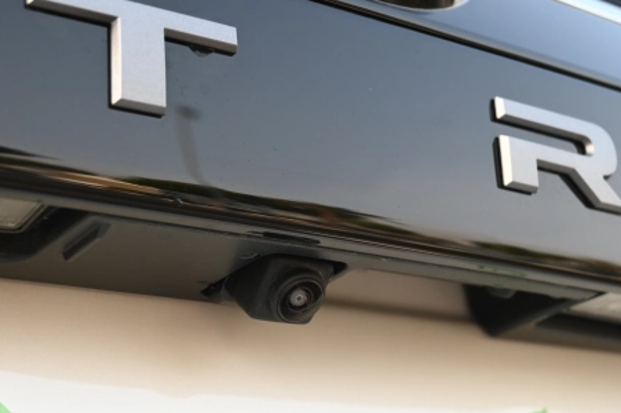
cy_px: 228
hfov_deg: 28.3
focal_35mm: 72
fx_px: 1233
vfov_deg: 19.0
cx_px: 325
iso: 400
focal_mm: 43
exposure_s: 1/125
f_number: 6
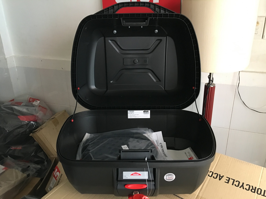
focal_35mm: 29
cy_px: 100
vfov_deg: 48.2
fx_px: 223
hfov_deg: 61.7
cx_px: 133
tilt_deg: -22.5
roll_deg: +2.4
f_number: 2.2
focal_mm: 4.15
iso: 100
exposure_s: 1/10
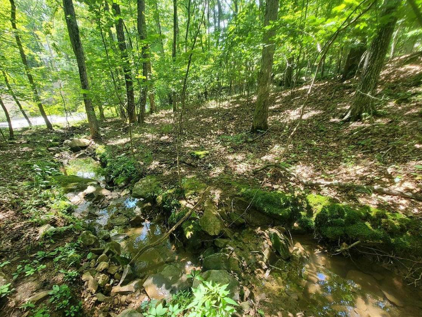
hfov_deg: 98.1
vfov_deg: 81.6
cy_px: 170
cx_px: 205
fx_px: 183
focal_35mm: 15
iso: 100
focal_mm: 2.2
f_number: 2.2
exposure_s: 1/120
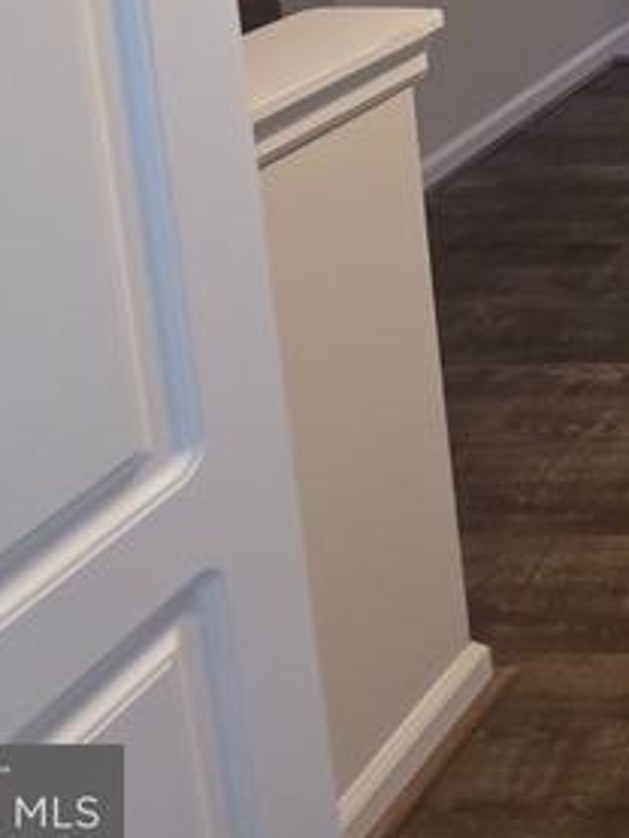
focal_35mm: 48
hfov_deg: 18.3
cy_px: -293
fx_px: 1162
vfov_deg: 30.1
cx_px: 1294
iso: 160
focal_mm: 2.2
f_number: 1.9
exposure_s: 1/60
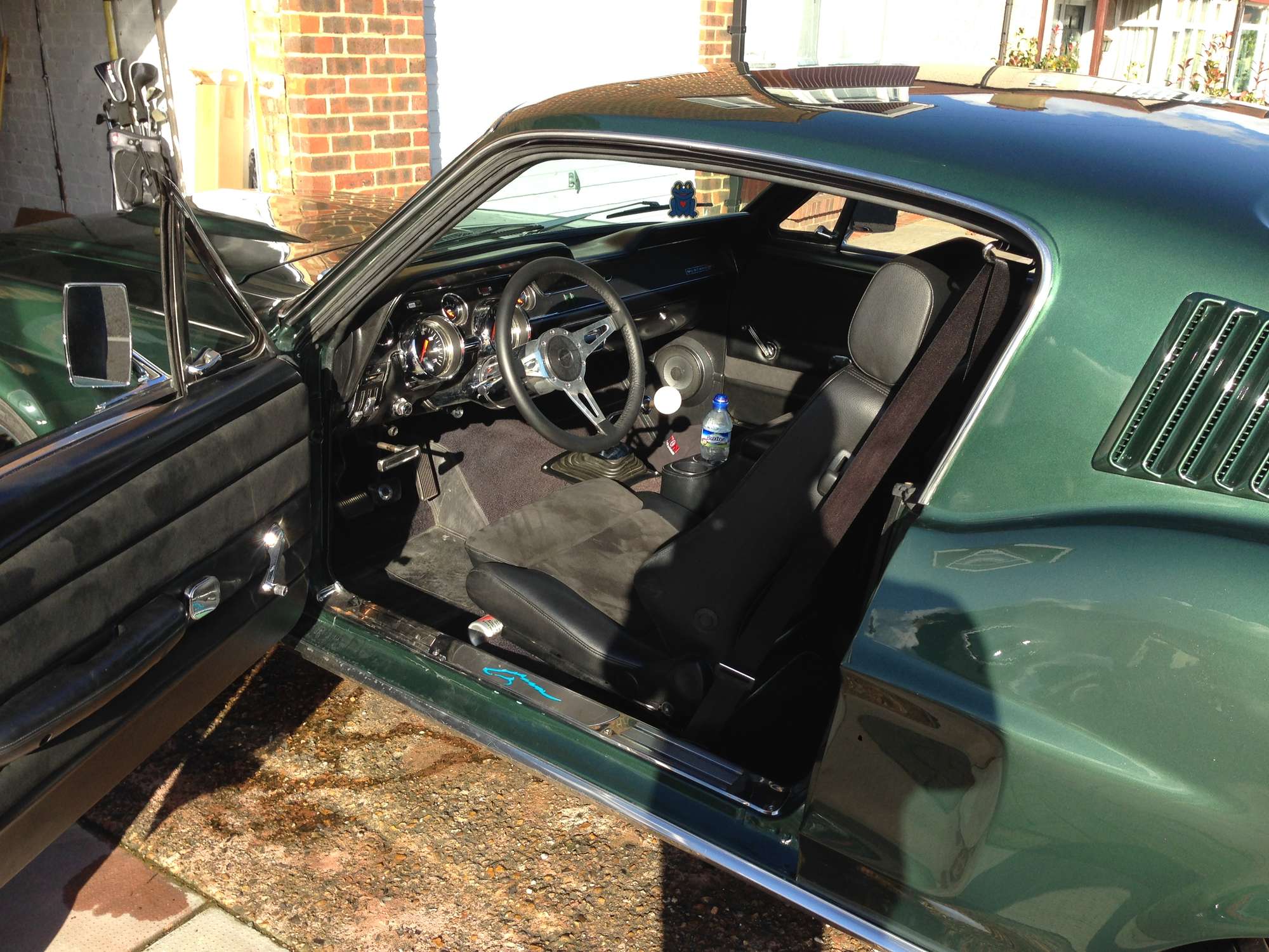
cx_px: 634
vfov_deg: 42.9
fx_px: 1210
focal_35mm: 33
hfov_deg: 55.4
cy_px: 476
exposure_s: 1/488
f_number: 2.4
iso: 50
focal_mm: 4.12
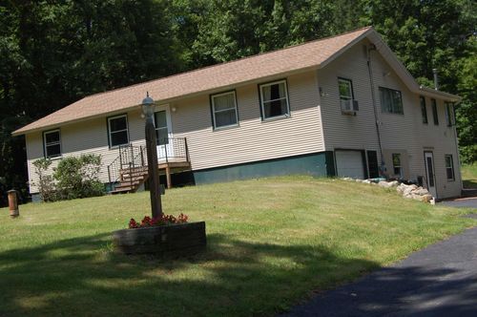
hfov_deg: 38.9
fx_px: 675
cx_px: 238
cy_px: 158
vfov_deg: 26.4
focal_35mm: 51
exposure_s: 1/320
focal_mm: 34
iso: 200
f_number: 9
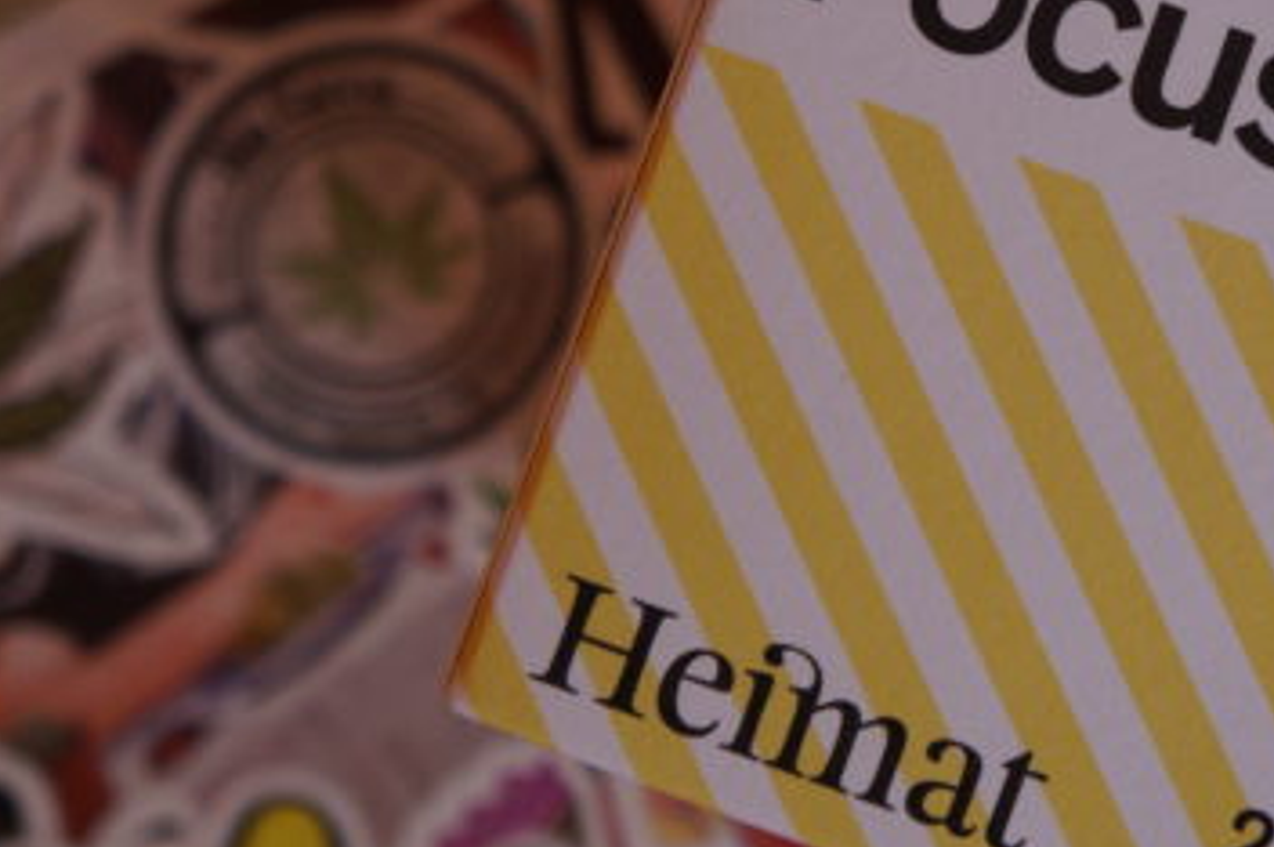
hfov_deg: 18.5
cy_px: 306
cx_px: 1245
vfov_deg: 12.6
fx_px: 3822
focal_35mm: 108
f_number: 4.5
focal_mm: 33
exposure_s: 1/160
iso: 125
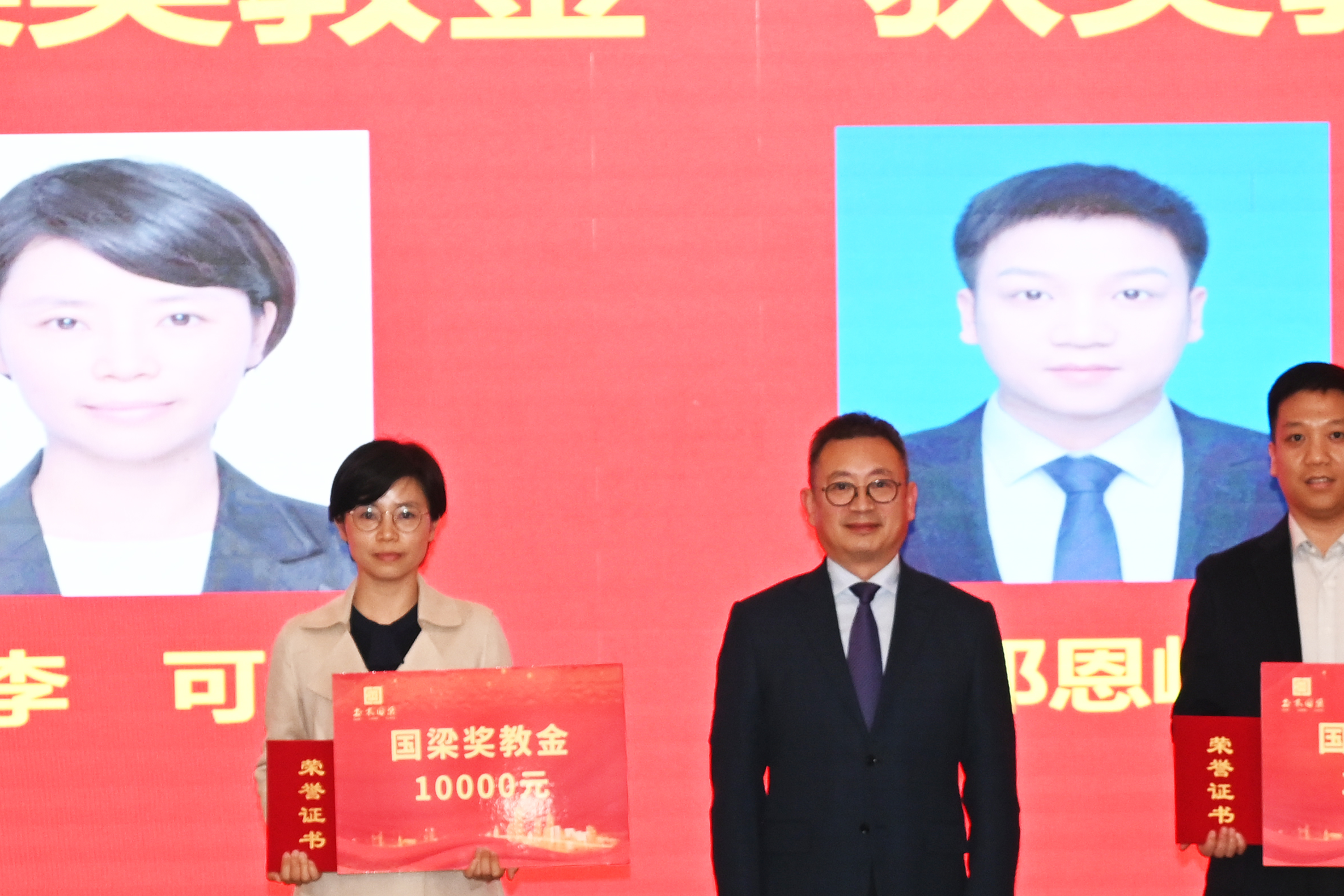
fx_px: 7280
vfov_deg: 7.0
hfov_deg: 10.5
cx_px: 1018
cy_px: 652
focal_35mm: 195
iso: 500
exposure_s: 1/125
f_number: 4.5
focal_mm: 56
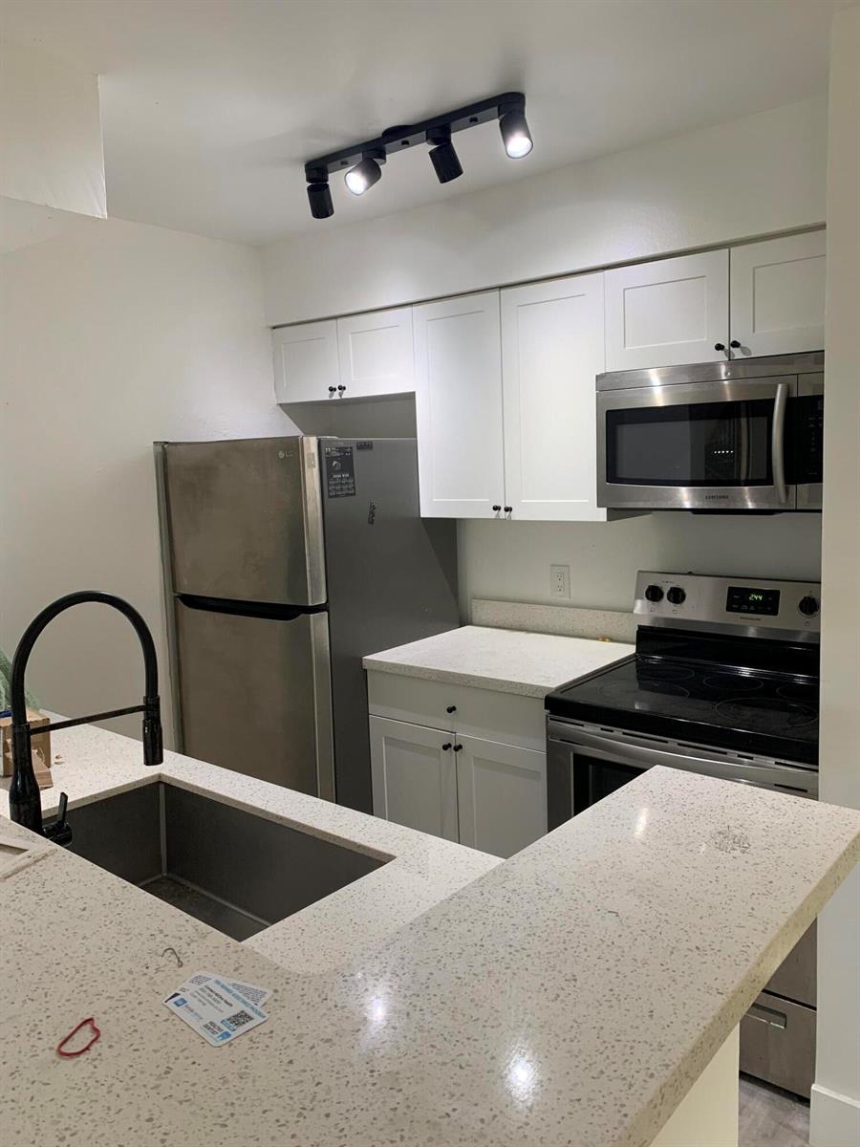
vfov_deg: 67.3
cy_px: 574
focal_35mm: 26
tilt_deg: -5.0
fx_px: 861
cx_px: 430
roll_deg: +1.8
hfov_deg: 53.1
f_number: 1.8
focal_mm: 4.25
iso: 80
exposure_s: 1/60
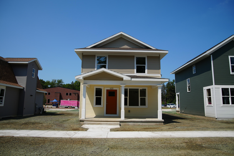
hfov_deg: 73.7
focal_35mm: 24
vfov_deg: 53.1
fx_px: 156
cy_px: 78
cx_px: 117
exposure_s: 1/800
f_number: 5
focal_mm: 24
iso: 100
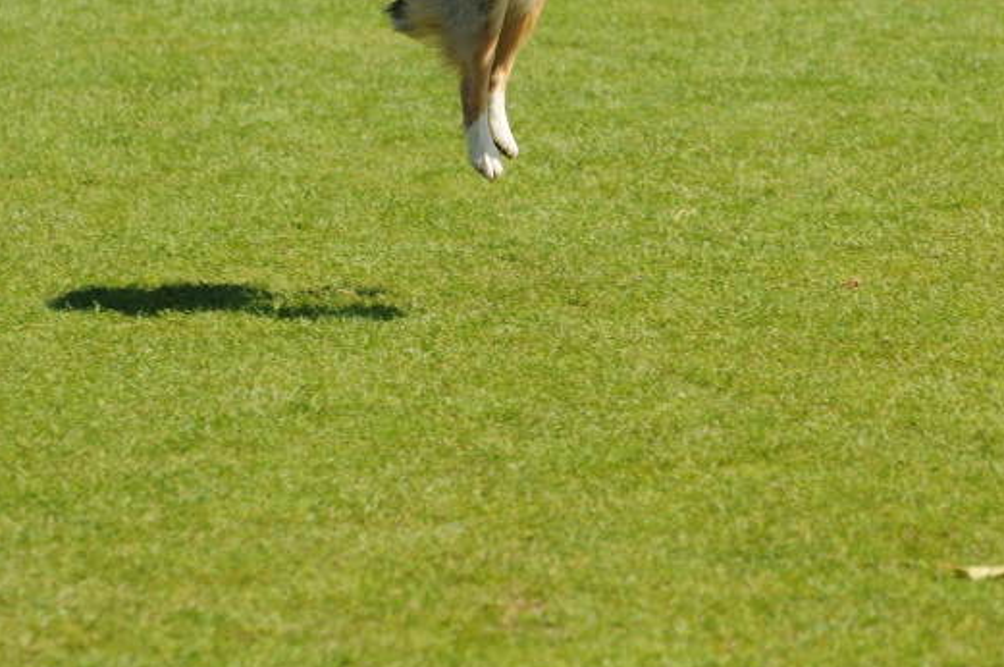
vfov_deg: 4.8
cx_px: 765
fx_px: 8015
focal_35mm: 288
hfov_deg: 7.2
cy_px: 171
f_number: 4.5
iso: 200
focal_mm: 125
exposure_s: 1/1000
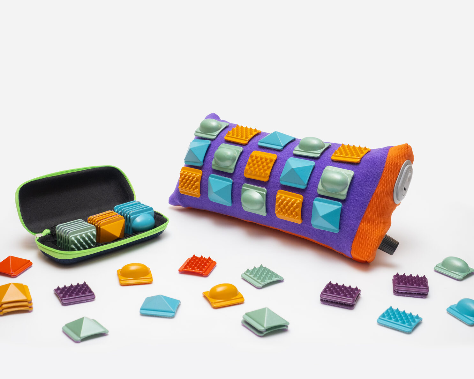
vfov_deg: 25.0
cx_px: 230
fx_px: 856
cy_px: 188
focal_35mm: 61
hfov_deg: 31.0
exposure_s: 1/160
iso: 640
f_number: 4
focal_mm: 29
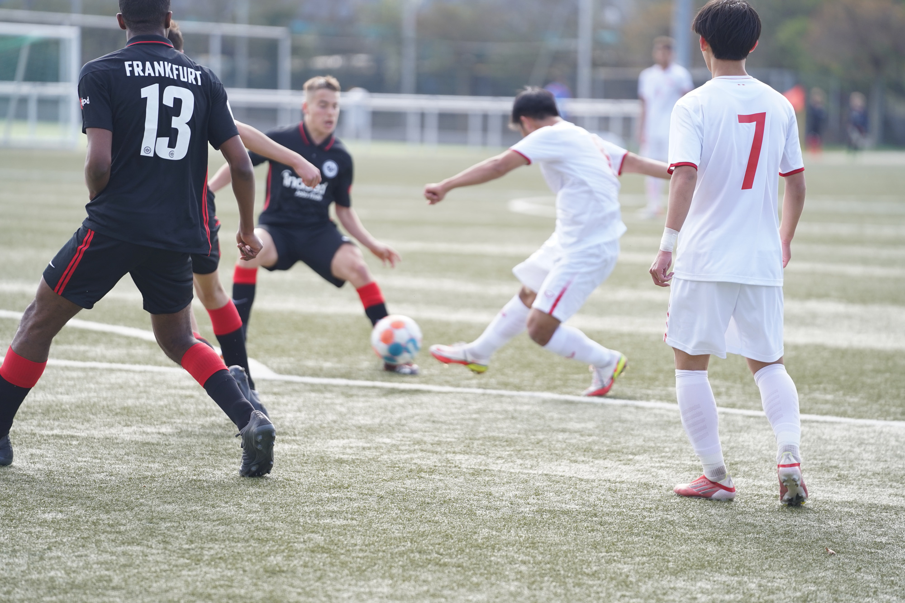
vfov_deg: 6.9
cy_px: 302
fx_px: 5027
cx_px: 452
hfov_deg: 10.3
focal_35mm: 200
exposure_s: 1/1000
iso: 320
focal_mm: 200
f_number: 3.2
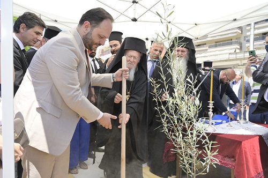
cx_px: 134
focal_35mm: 26
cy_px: 89
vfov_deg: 50.3
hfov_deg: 70.5
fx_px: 190
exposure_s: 1/320
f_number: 5
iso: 200
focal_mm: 25.5
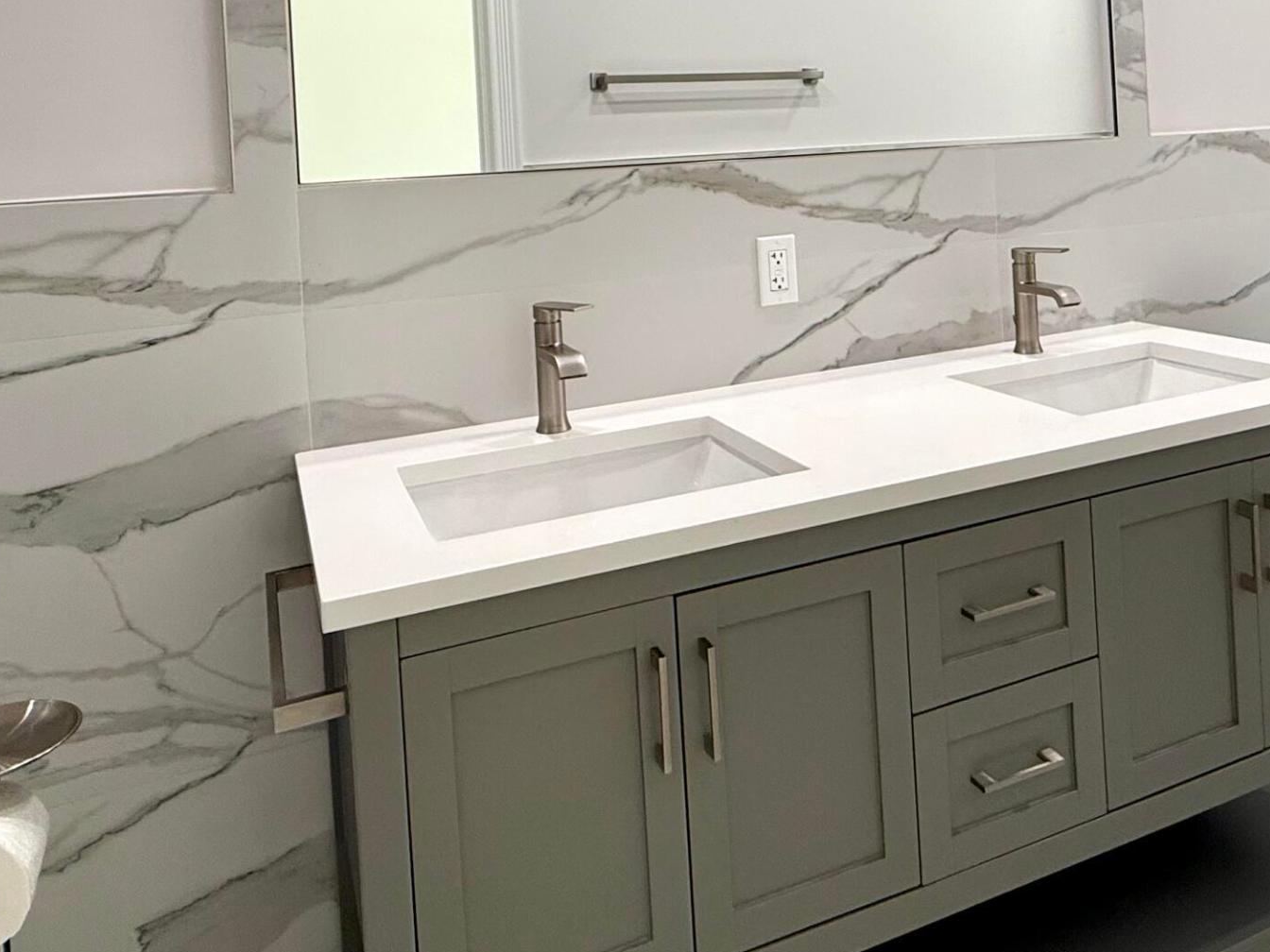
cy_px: 158
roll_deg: +3.3
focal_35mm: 30
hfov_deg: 59.7
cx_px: 732
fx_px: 1101
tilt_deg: -0.5
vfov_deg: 44.0
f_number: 2.2
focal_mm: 2.22
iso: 100
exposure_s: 1/120
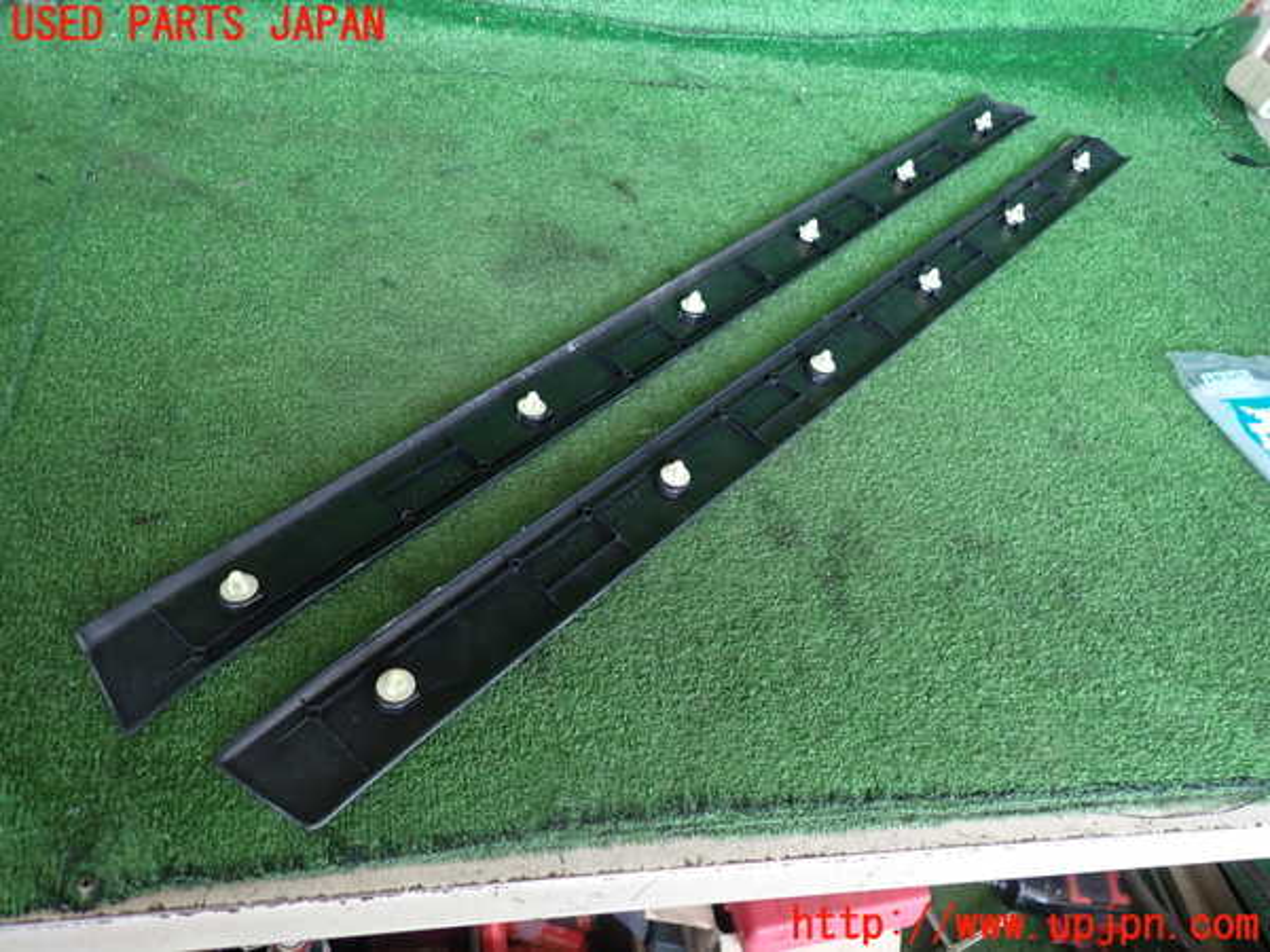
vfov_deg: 54.9
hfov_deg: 69.4
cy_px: 476
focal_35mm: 25
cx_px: 635
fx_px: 917
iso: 200
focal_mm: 4.5
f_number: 2
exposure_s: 1/60
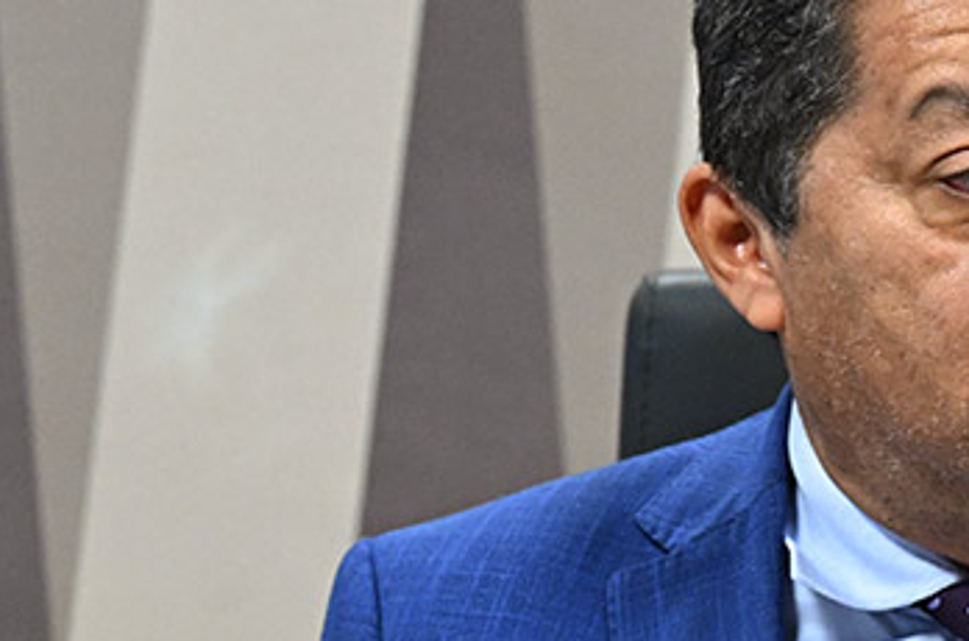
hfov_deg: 2.8
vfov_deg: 1.8
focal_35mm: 742
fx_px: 19918
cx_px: 1150
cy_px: 482
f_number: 5
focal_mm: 200
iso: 4000
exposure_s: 1/160
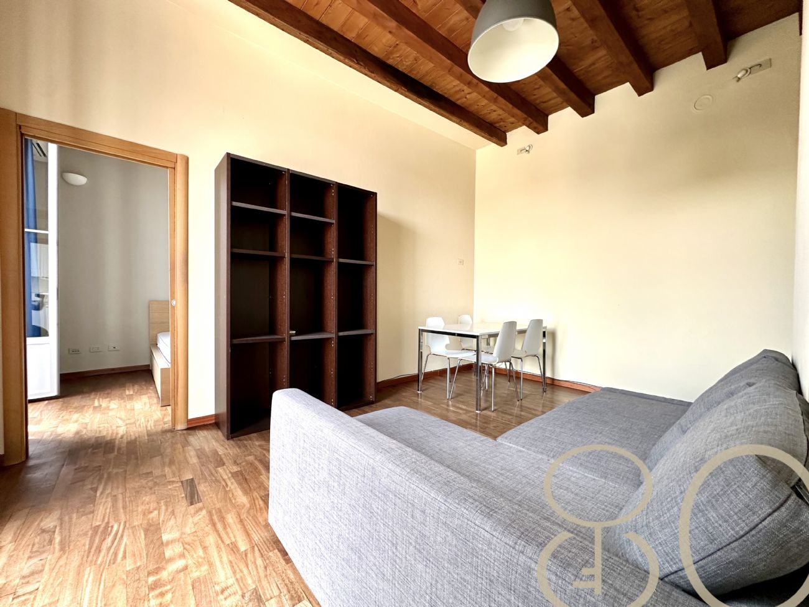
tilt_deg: -0.8
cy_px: 304
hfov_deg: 102.1
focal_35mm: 14
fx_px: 327
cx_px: 404
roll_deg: -1.0
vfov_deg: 85.7
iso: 125
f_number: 2.2
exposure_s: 1/99
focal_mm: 2.22
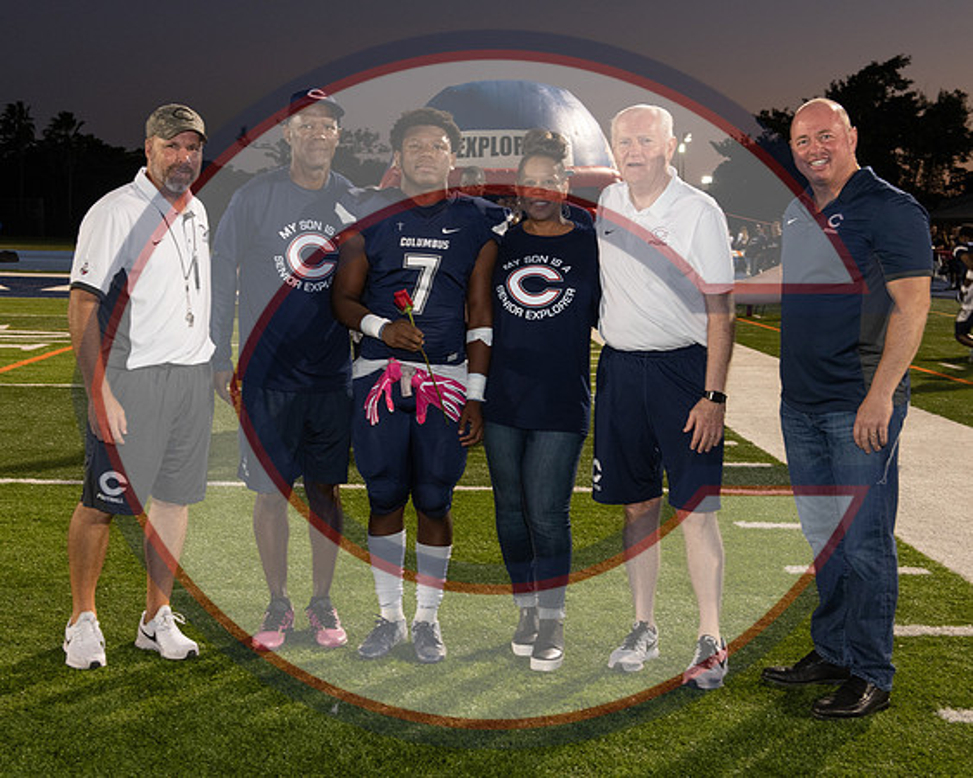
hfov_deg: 36.9
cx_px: 481
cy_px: 389
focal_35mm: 51
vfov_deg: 29.8
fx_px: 1459
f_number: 7.1
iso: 1400
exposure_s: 1/60
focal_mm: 45
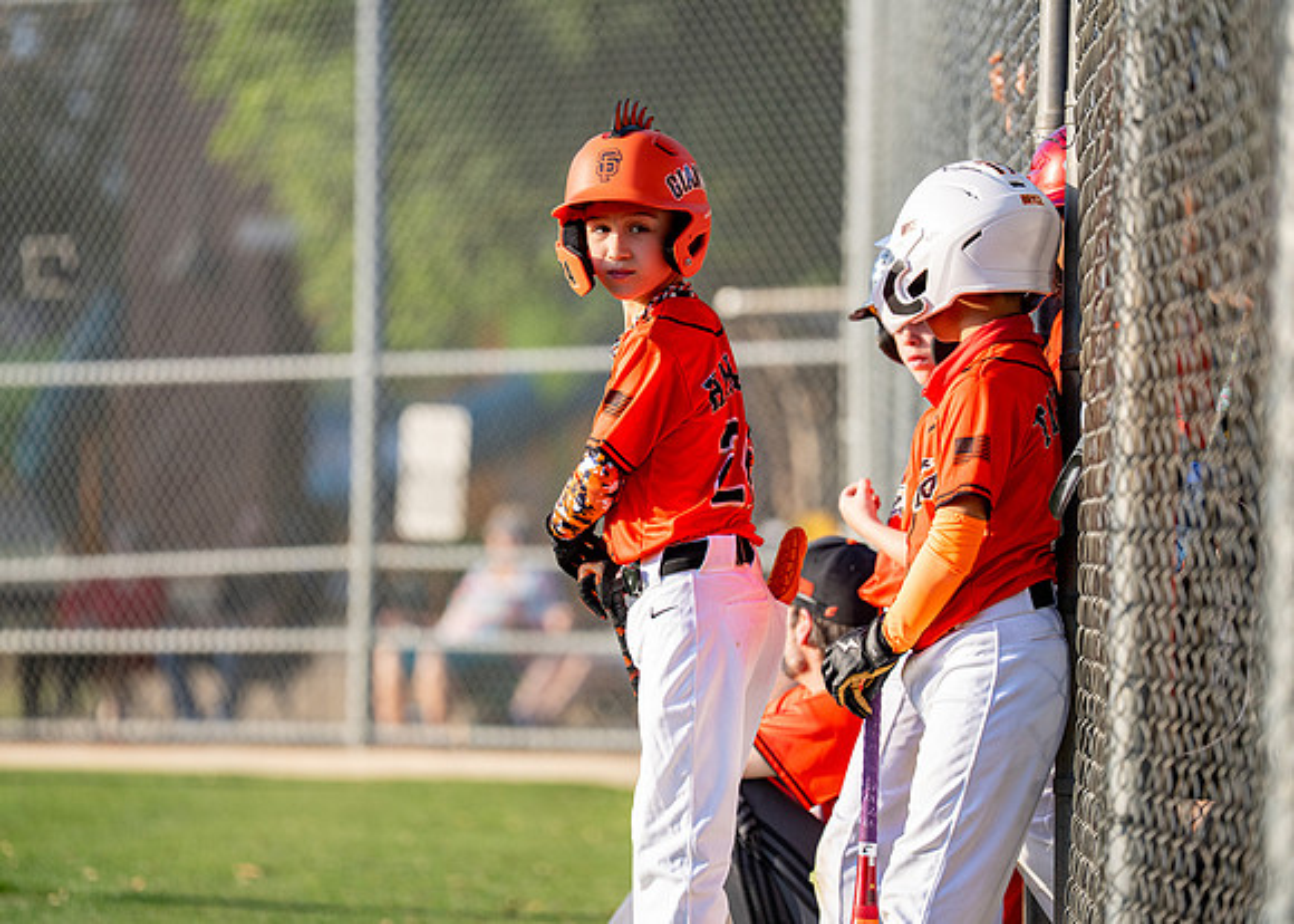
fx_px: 7611
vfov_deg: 6.9
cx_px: 650
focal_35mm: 207
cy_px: 462
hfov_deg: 9.7
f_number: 2.8
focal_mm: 185
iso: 400
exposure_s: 1/2500
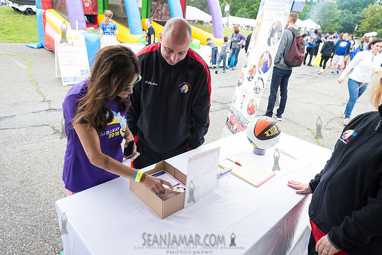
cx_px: 191
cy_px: 128
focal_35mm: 24
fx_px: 255
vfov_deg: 53.2
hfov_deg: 73.7
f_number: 4
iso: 200
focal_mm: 24
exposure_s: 1/250
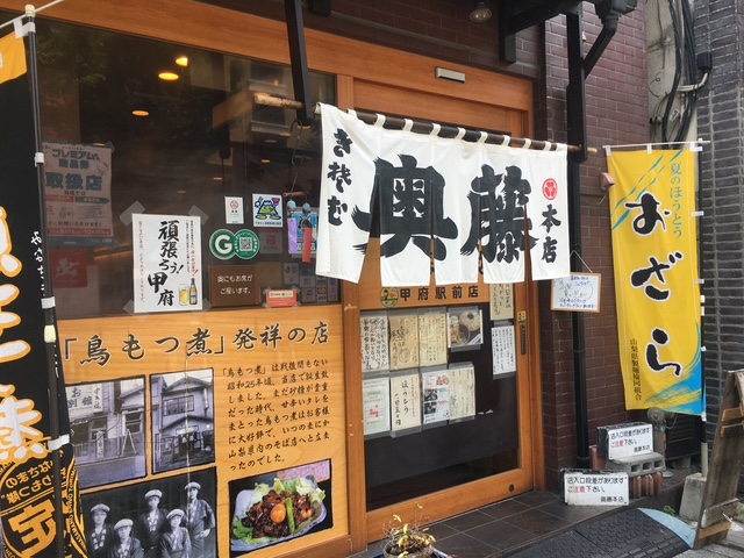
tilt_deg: -1.1
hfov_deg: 61.7
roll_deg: +0.8
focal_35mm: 29
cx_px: 372
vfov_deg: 48.2
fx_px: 623
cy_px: 279
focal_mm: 4.15
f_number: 2.2
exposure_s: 1/257
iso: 25
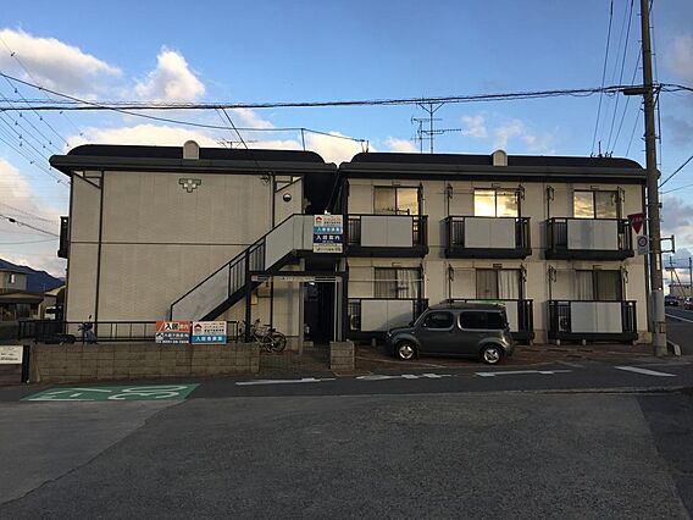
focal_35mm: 29
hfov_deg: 61.7
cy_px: 260
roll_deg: -0.3
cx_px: 346
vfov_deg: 48.2
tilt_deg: +4.7
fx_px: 581
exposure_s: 1/732
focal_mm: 4.15
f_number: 2.2
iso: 32
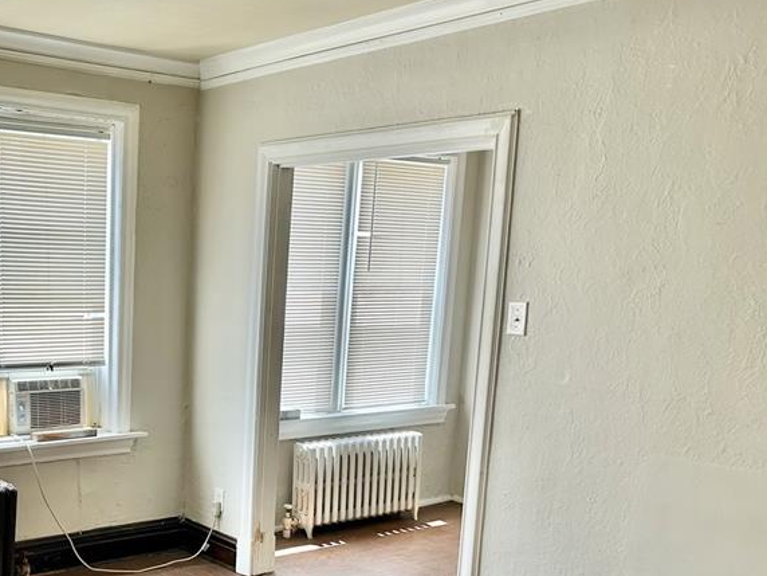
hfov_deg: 41.6
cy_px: 455
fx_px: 953
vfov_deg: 32.7
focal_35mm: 43
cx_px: 135
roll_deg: -1.5
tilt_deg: -10.7
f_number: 1.78
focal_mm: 6.86
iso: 80
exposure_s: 1/170
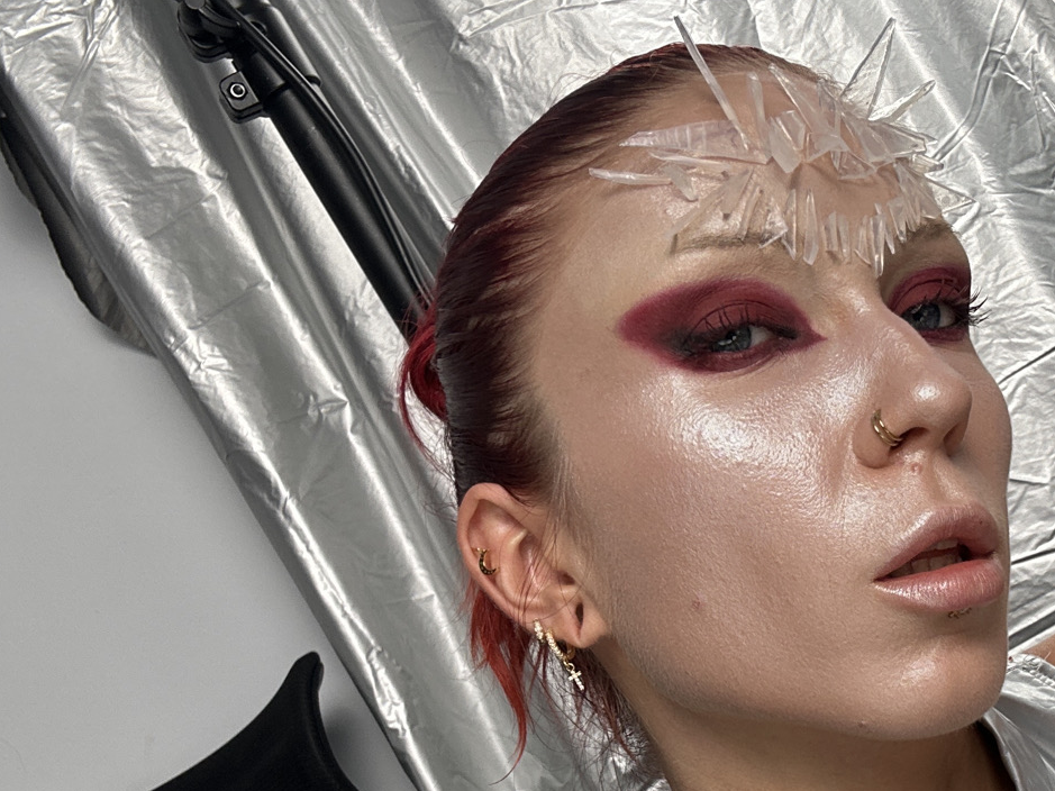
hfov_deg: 38.1
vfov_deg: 29.1
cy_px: 624
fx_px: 1493
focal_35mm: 49
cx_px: 774
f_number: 1.9
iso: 20
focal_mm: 2.69
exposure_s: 1/121
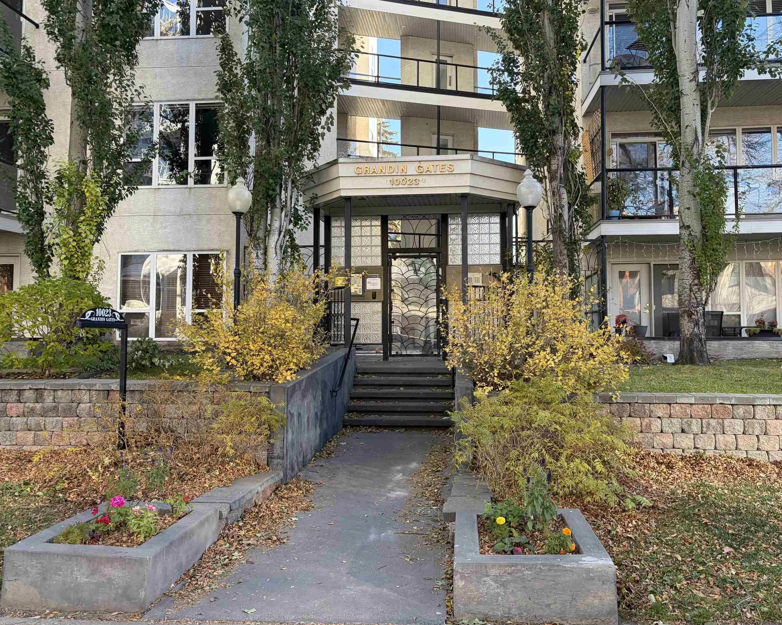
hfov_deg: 60.4
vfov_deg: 50.0
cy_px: 293
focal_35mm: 29
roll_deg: +0.4
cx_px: 400
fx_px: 671
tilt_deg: +5.0
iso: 50
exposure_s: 1/167
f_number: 1.6
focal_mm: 5.96
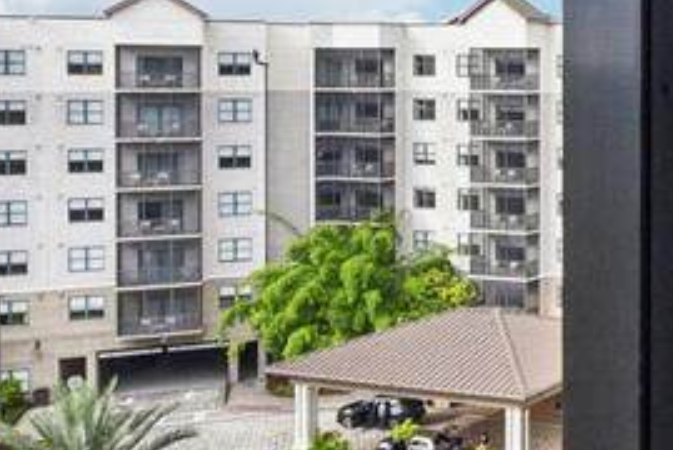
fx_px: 1067
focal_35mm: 57
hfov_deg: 27.5
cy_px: 84
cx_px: 933
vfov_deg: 23.5
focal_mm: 15
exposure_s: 1/160
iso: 400
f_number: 11
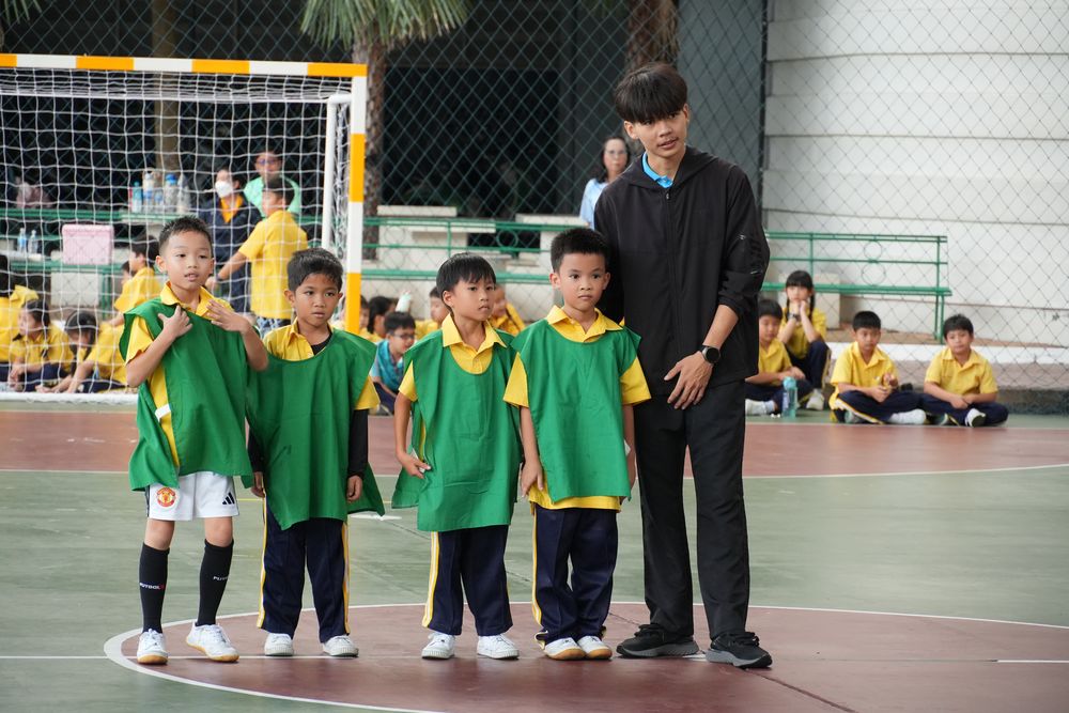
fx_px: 4722
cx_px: 534
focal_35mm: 159
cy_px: 356
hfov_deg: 12.9
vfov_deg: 8.6
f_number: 5.6
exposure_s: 1/500
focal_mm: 106
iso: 1600
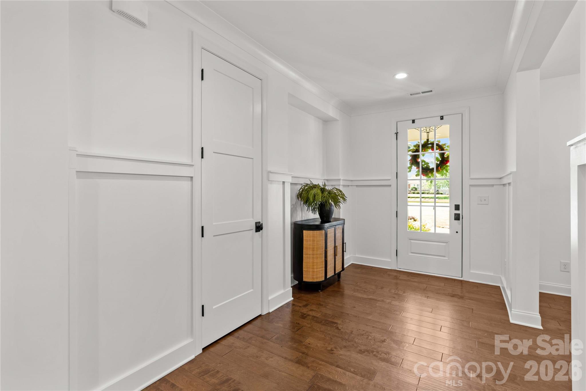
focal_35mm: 16
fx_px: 260
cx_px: 293
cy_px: 196
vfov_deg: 73.7
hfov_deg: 96.7
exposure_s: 1/3
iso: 100
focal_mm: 16
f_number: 8
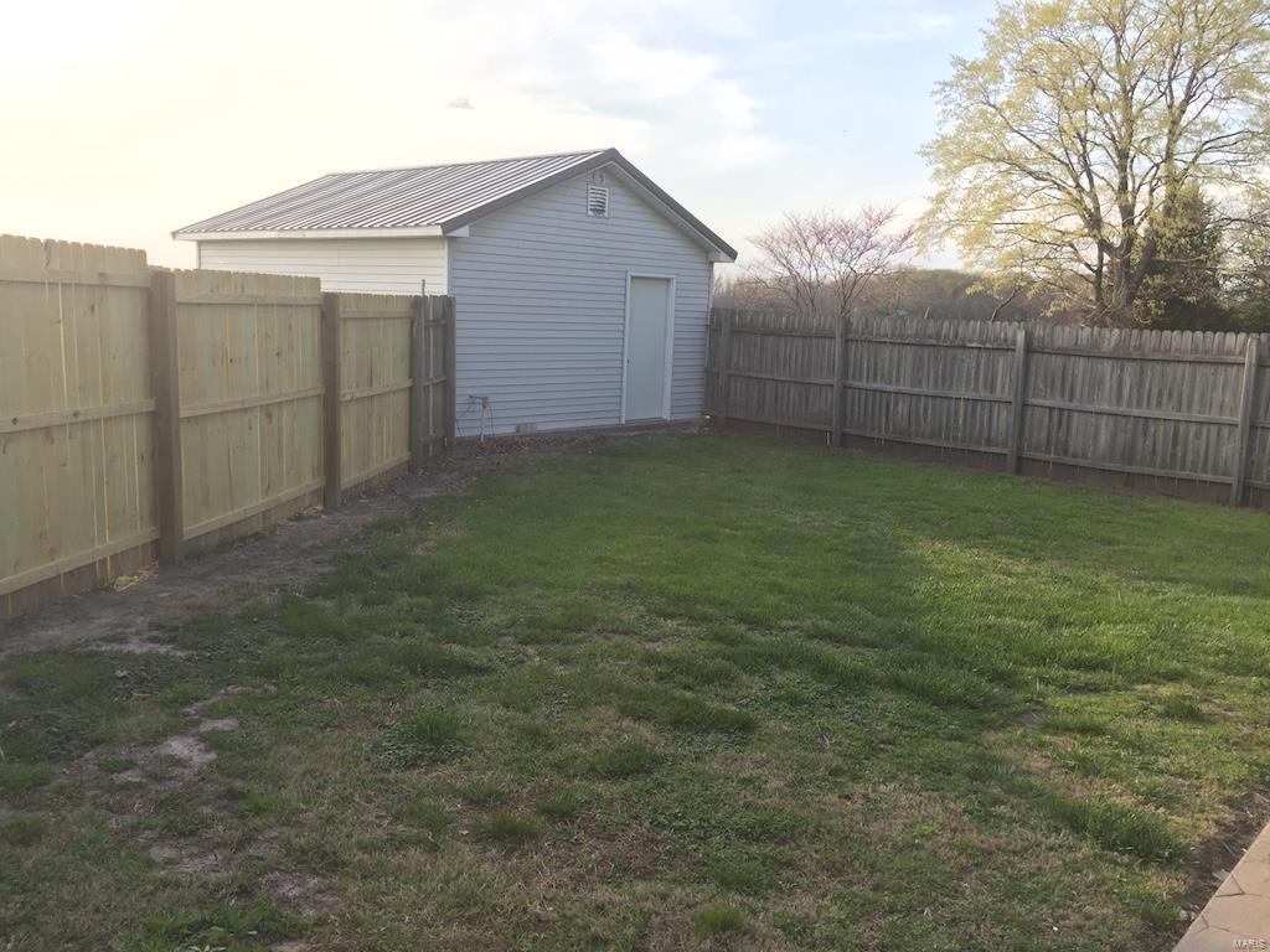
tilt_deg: -8.5
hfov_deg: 61.7
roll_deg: -2.2
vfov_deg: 48.2
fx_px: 1064
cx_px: 635
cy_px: 476
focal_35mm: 29
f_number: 2.2
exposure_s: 1/309
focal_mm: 4.15
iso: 32
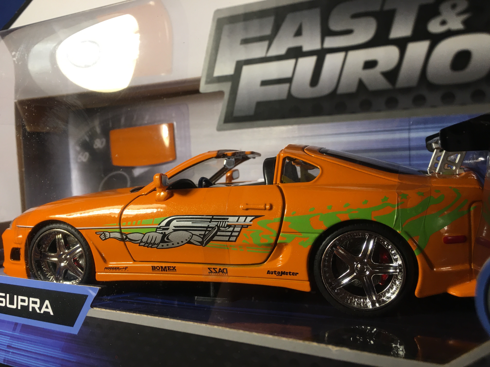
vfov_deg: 48.2
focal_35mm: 29
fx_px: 410
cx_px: 245
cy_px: 184
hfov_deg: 61.7
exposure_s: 1/33
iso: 32
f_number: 2.2
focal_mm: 4.15
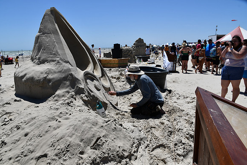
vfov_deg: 48.0
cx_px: 124
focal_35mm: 27
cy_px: 82
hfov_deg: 67.4
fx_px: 185
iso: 100
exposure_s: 1/400
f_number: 10
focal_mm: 18
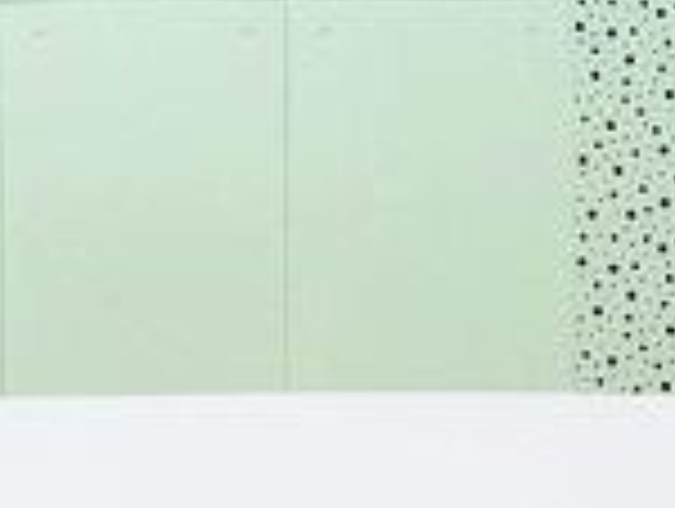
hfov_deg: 9.6
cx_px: 140
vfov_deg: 6.9
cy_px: 1171
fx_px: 4004
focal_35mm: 205
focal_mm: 32
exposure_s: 1/200
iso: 3200
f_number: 4
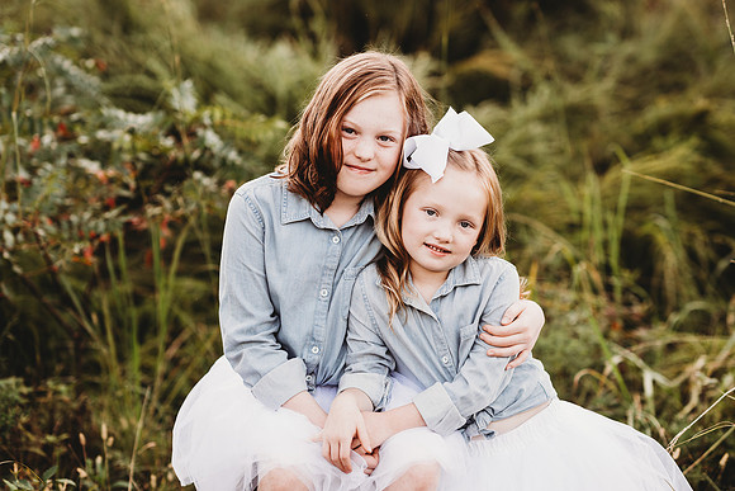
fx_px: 1736
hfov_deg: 23.9
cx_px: 368
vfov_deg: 16.1
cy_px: 246
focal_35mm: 85
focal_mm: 85
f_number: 2.2
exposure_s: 1/200
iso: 125
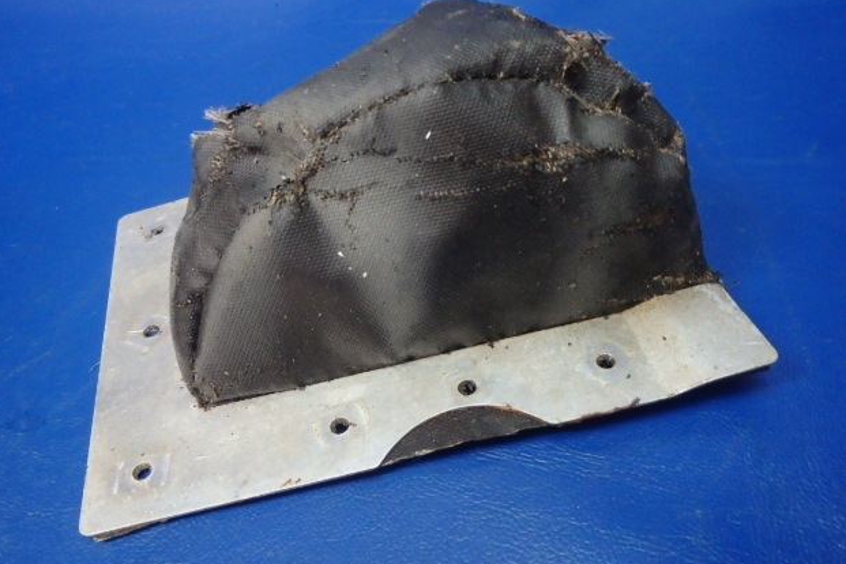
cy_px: 279
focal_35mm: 30
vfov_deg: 43.6
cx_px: 416
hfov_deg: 61.9
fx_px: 705
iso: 800
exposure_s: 1/30
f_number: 3.9
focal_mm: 5
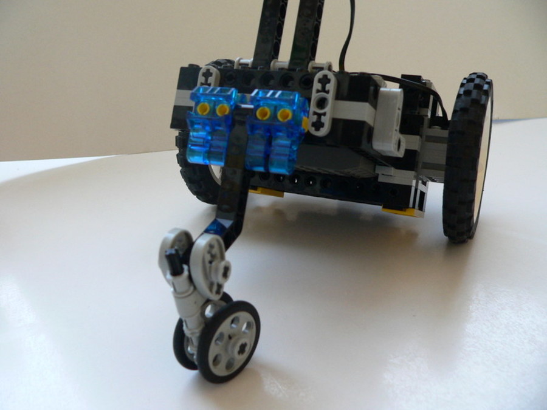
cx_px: 274
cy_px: 205
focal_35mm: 36
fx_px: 569
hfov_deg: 51.4
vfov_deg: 39.7
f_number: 2.8
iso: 200
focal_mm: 6
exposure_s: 1/60
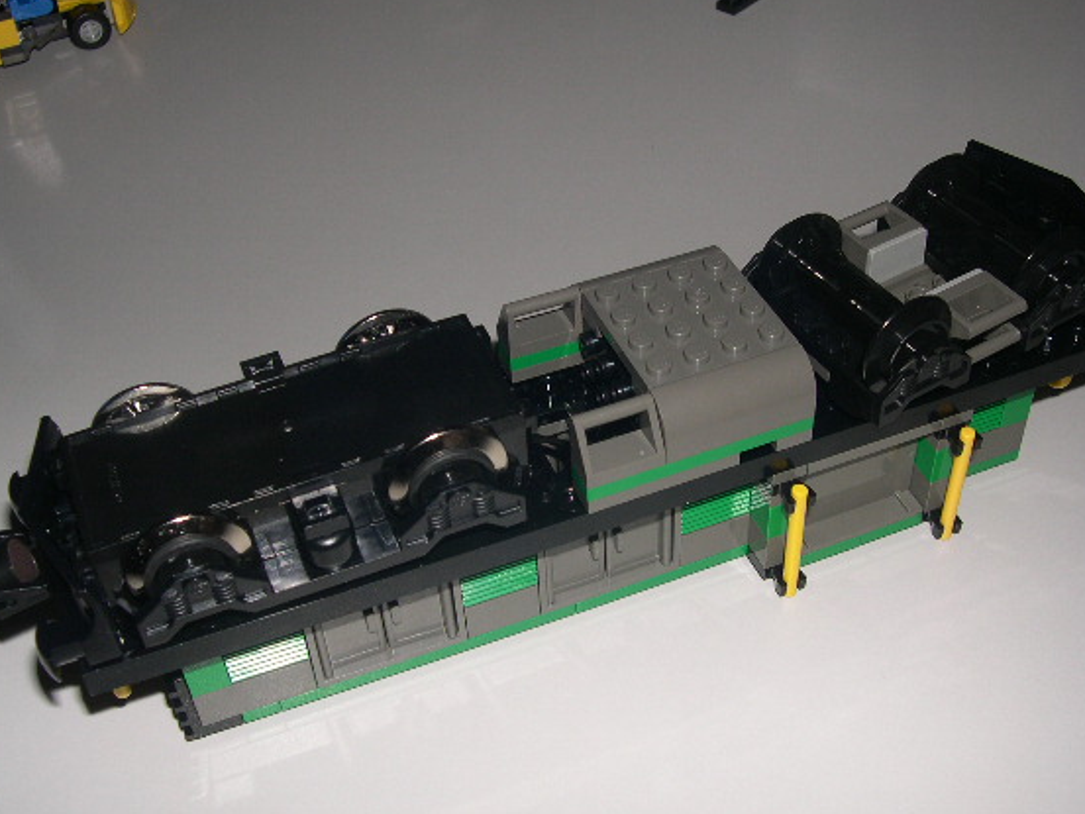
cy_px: 412
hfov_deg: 42.9
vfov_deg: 32.9
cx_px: 569
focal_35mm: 44
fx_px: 1379
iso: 100
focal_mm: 8
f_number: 7.6
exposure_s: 1/60
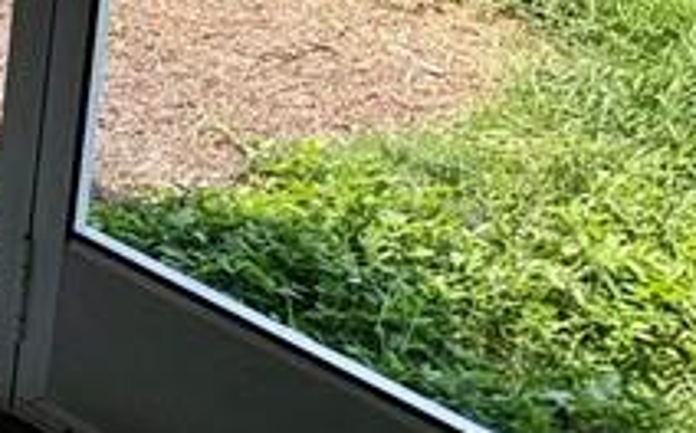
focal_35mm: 123
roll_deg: -0.2
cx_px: -837
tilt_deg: -9.7
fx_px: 2331
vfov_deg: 9.6
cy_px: -548
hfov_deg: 13.6
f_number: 1.78
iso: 100
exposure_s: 1/822
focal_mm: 6.76
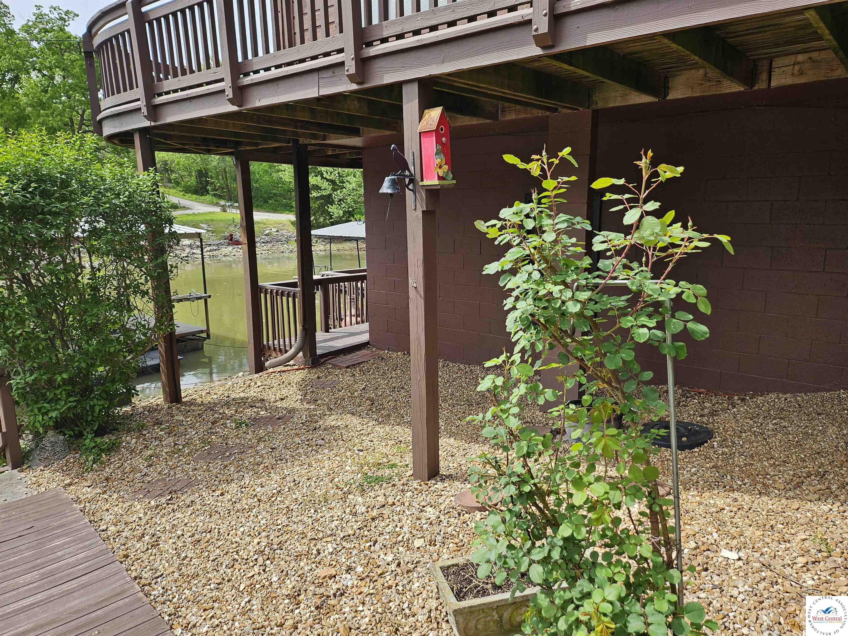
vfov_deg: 56.8
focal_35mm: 24
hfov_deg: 71.6
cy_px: 318
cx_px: 424
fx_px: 588
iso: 50
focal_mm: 5
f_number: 1.8
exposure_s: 1/1593
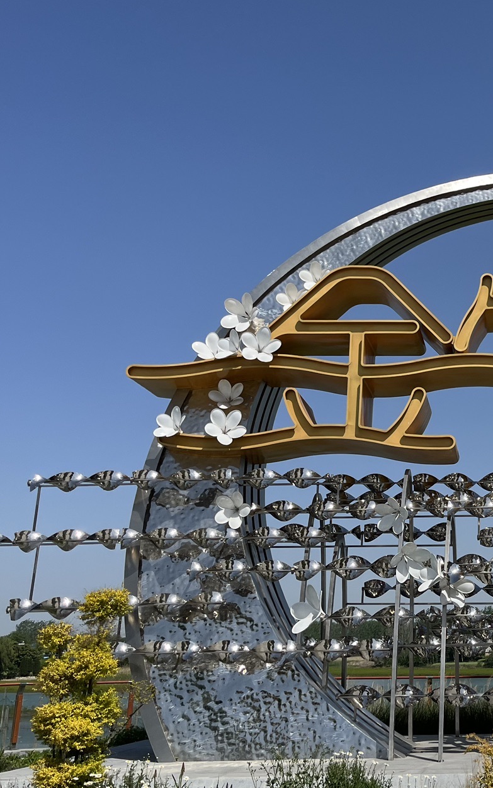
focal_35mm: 44
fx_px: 946
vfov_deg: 45.2
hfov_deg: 27.0
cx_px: 534
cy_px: 354
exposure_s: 1/5076
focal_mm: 5.1
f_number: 1.6
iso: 50
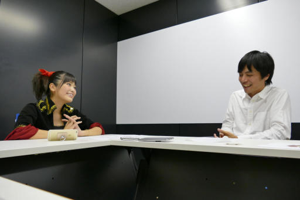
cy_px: 100
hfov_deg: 71.5
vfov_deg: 51.3
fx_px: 208
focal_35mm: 25
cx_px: 150
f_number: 2.8
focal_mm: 9.12
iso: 320
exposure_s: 1/60
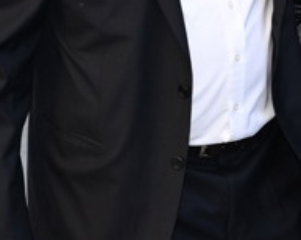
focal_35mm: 94
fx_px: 837
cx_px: 441
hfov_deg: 18.3
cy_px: -87
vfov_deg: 15.4
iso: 640
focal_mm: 28
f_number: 5.6
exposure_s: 1/400
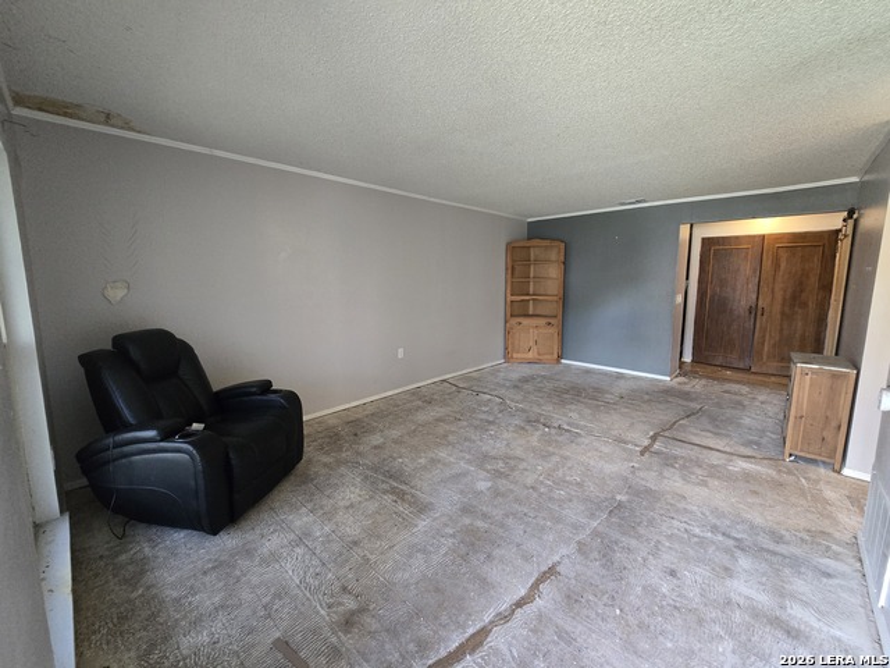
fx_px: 334
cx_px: 445
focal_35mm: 13
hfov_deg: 106.2
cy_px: 334
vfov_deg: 89.9
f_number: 2.2
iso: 640
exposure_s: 1/60
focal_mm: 2.2
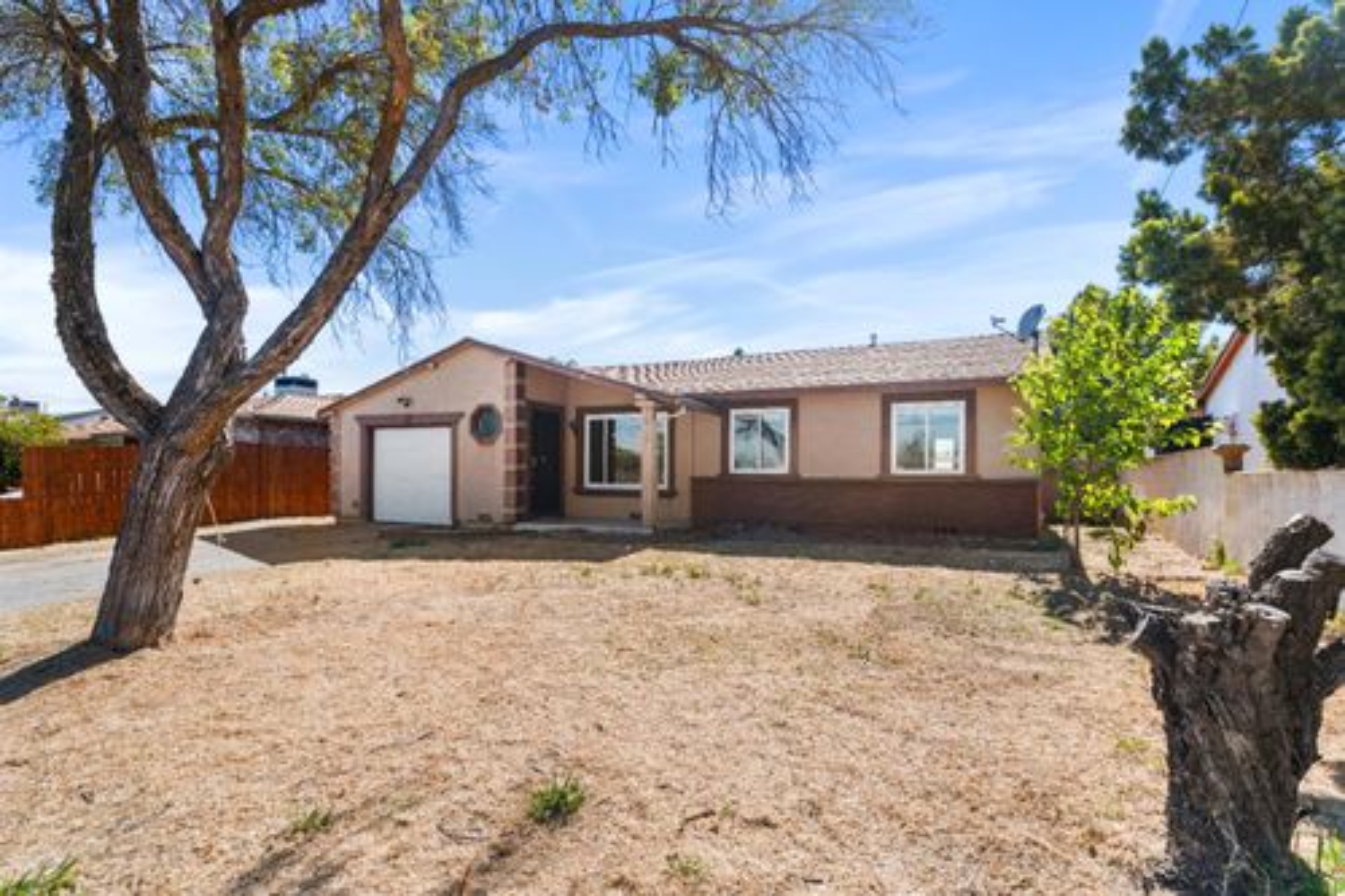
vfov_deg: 67.3
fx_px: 672
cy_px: 448
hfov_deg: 90.0
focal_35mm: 18
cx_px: 672
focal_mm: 18
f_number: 4
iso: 250
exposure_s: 1/800
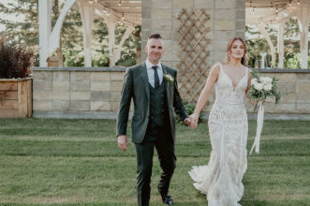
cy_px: 90
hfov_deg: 40.2
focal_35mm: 49
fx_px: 422
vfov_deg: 27.4
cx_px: 185
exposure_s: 1/1600
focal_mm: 24
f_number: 1.4
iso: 320
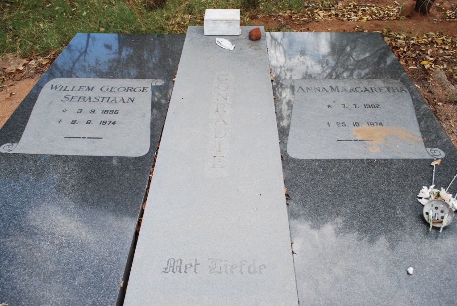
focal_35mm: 27
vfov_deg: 48.0
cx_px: 228
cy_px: 153
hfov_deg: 67.3
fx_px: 343
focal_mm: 18
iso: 100
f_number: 6.3
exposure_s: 1/160
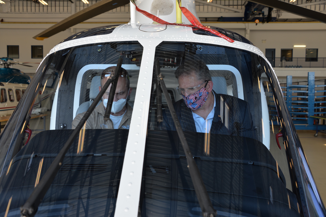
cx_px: 163
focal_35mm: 34
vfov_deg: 38.9
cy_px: 108
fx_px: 308
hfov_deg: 55.8
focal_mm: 34
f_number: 6.3
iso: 200
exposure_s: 1/160
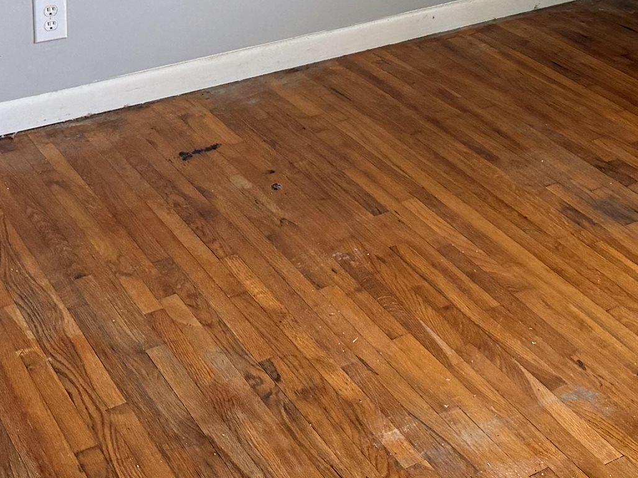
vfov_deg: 18.6
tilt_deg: -11.2
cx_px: 637
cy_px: -192
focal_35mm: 72
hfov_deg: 25.7
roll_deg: -1.3
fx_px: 1327
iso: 250
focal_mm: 6.76
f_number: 1.78
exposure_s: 1/60
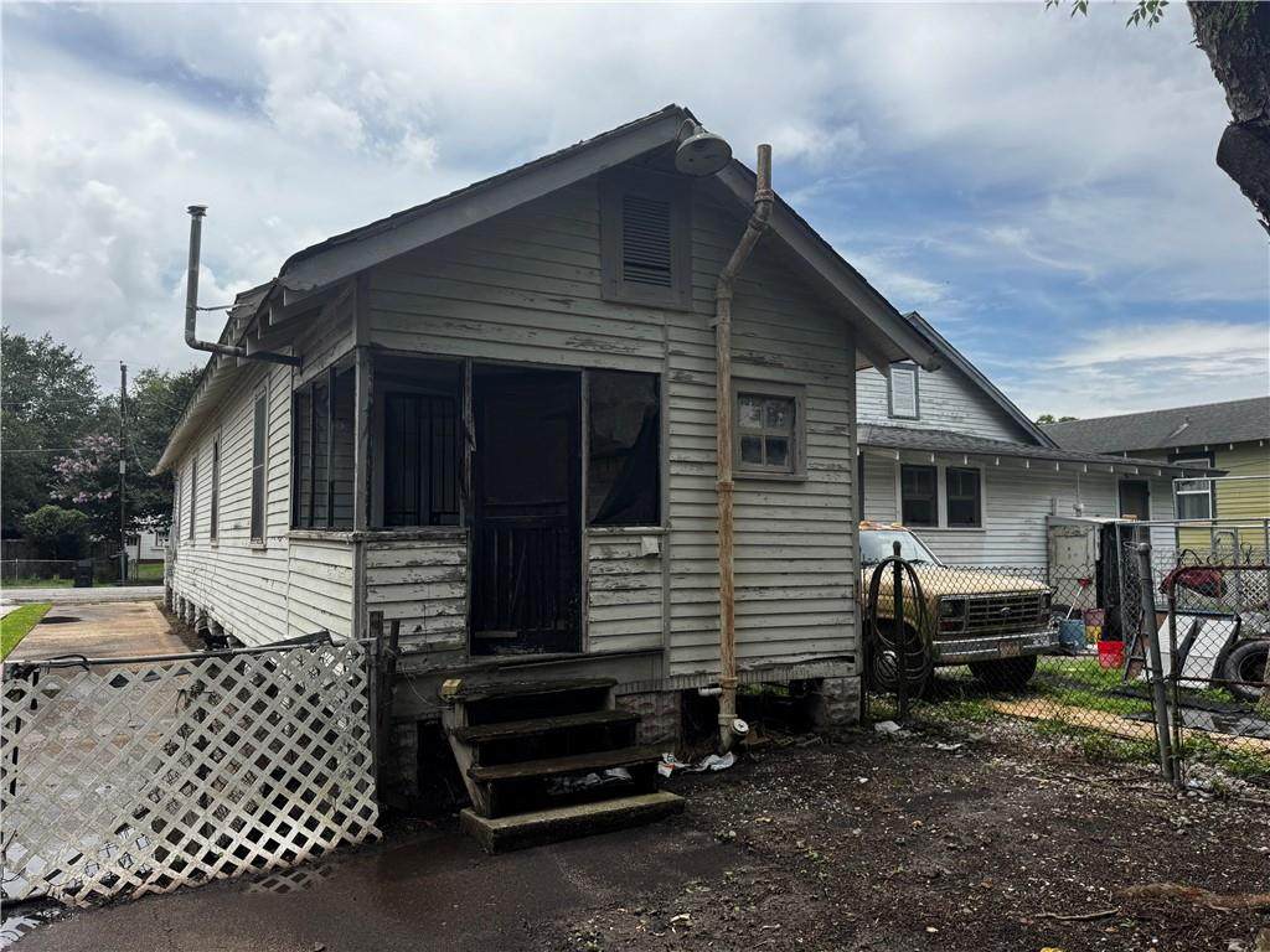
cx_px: 635
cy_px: 476
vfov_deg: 56.8
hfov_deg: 71.6
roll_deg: -0.4
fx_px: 881
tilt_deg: +3.4
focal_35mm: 24
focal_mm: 6.76
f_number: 1.78
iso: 80
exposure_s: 1/4310
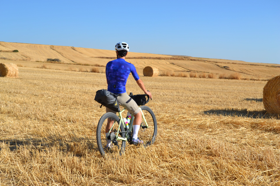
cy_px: 93
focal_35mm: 45
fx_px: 350
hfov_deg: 43.6
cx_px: 140
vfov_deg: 29.9
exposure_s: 1/250
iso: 100
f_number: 8
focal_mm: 30
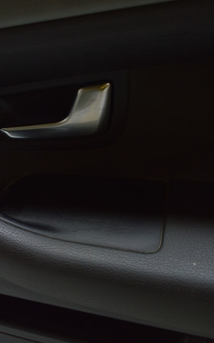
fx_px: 439
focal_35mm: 47
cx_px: -40
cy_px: 170
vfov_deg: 42.7
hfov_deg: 24.9
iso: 400
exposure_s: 1/20
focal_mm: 20
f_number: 5.6
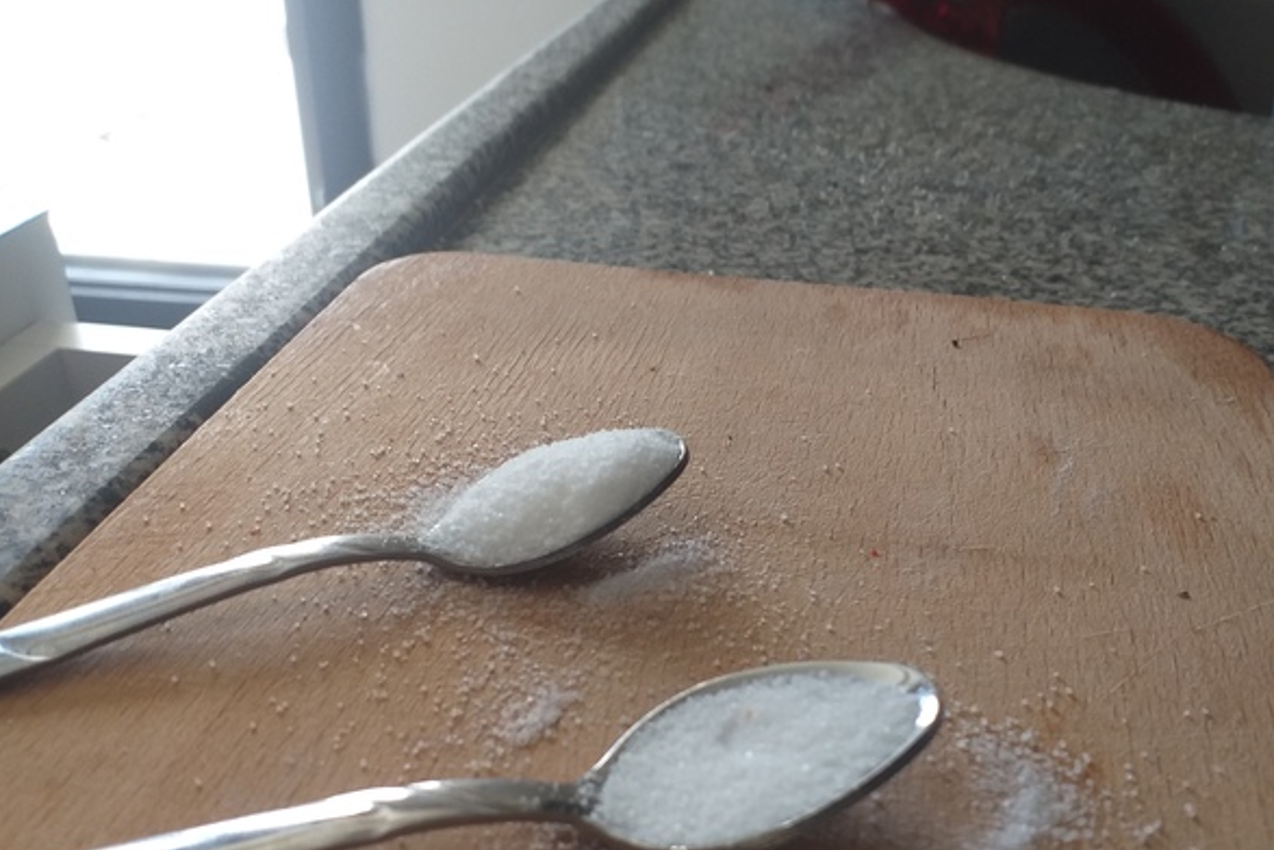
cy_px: 551
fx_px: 1168
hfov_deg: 57.2
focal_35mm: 33
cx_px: 660
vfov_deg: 39.6
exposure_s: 1/50
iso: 50
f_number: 1.9
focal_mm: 3.6
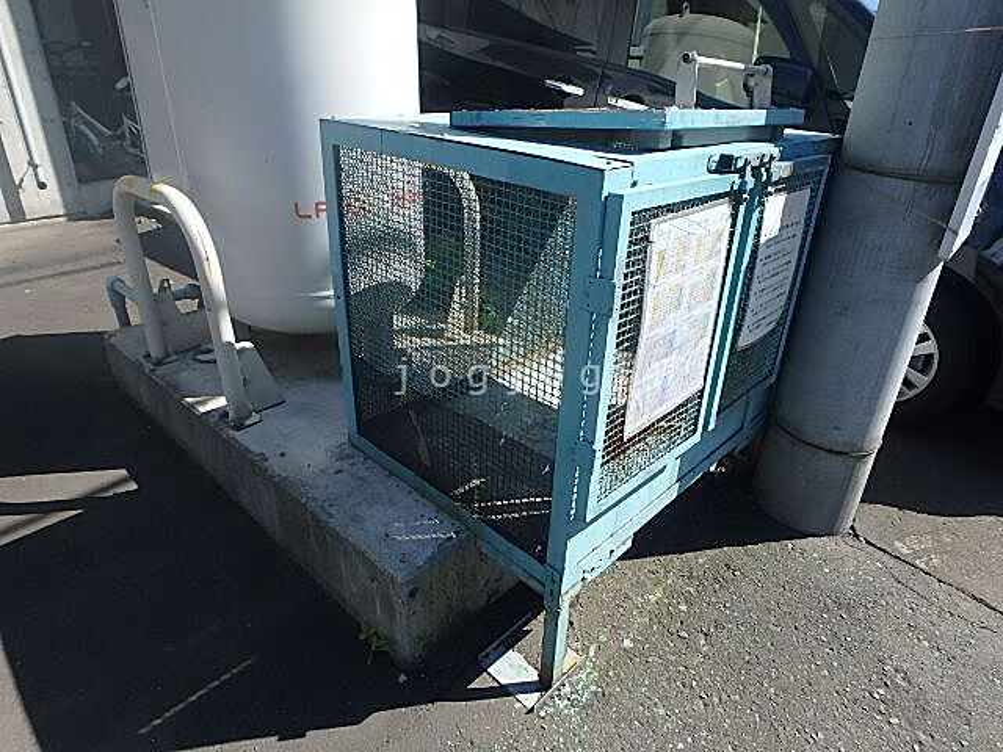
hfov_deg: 79.0
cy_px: 376
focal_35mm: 21
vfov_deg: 63.4
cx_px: 502
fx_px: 608
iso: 125
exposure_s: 1/640
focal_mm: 3.7
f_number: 3.5
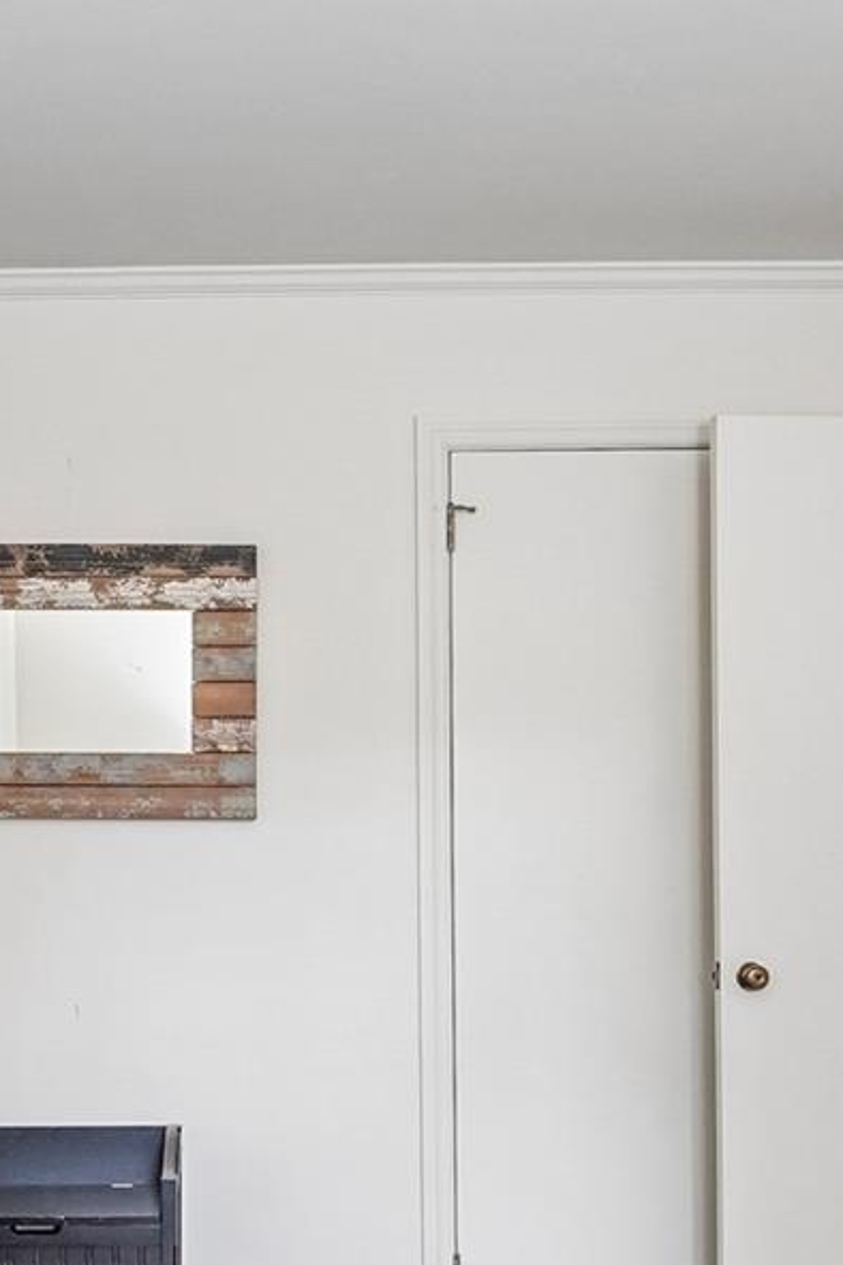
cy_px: 840
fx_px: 1826
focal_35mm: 52
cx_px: 252
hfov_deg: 25.8
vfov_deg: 37.8
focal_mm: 10
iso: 400
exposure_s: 1.5
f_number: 8
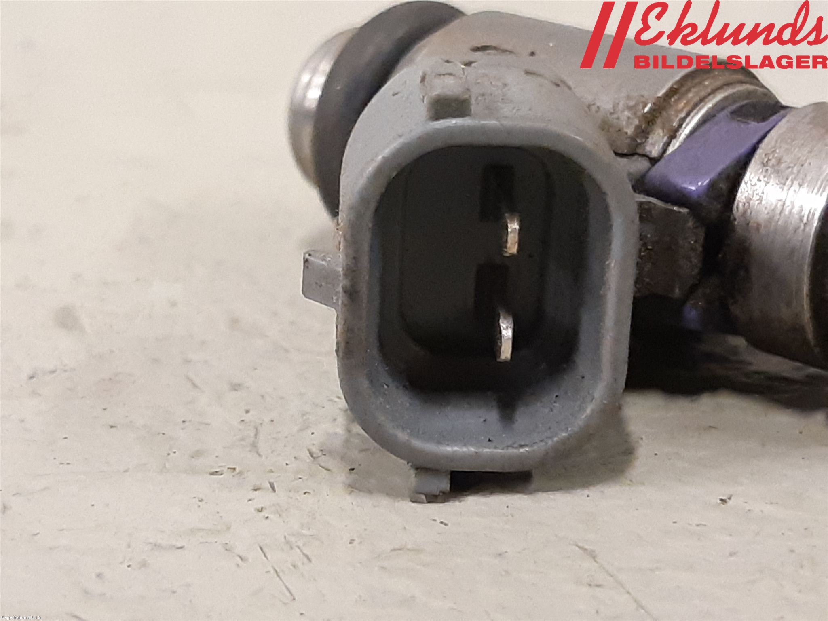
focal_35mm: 26
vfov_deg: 53.1
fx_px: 622
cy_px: 310
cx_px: 414
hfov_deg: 67.3
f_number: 1.7
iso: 320
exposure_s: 1/50
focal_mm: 3.93
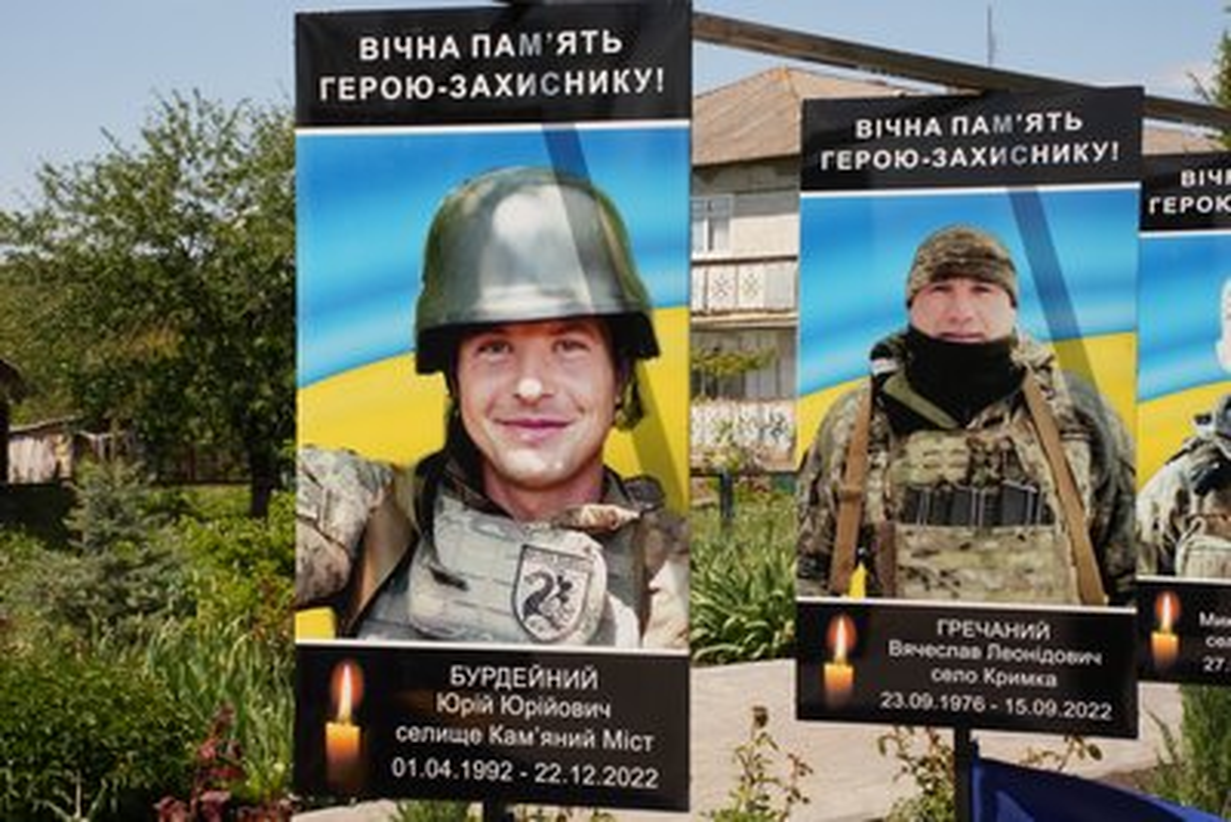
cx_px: 616
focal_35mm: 70
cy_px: 411
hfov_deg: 28.8
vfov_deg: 19.5
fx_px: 2394
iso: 800
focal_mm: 70
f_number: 18
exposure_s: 1/200
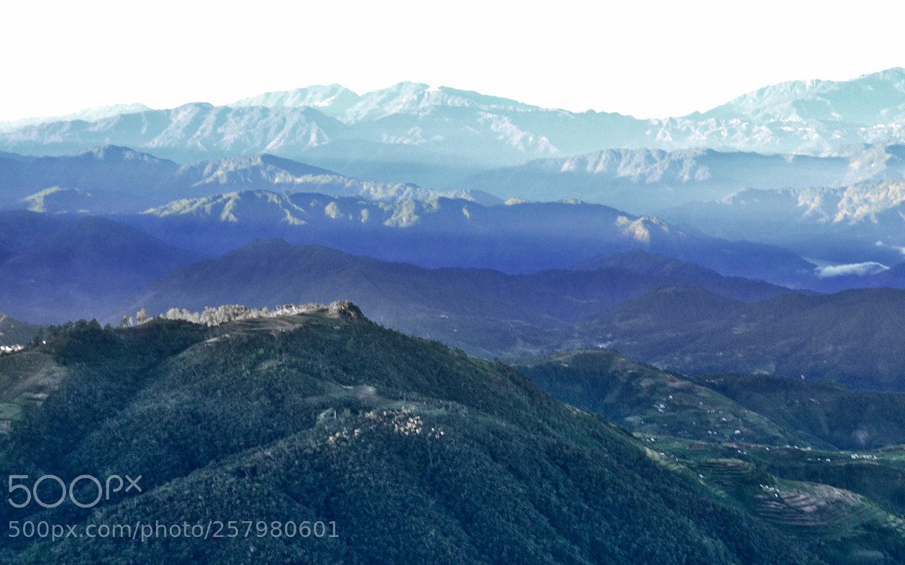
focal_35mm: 97
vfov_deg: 13.5
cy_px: 205
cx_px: 539
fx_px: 2392
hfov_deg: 21.4
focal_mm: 50
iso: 320
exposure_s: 1/100
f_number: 8
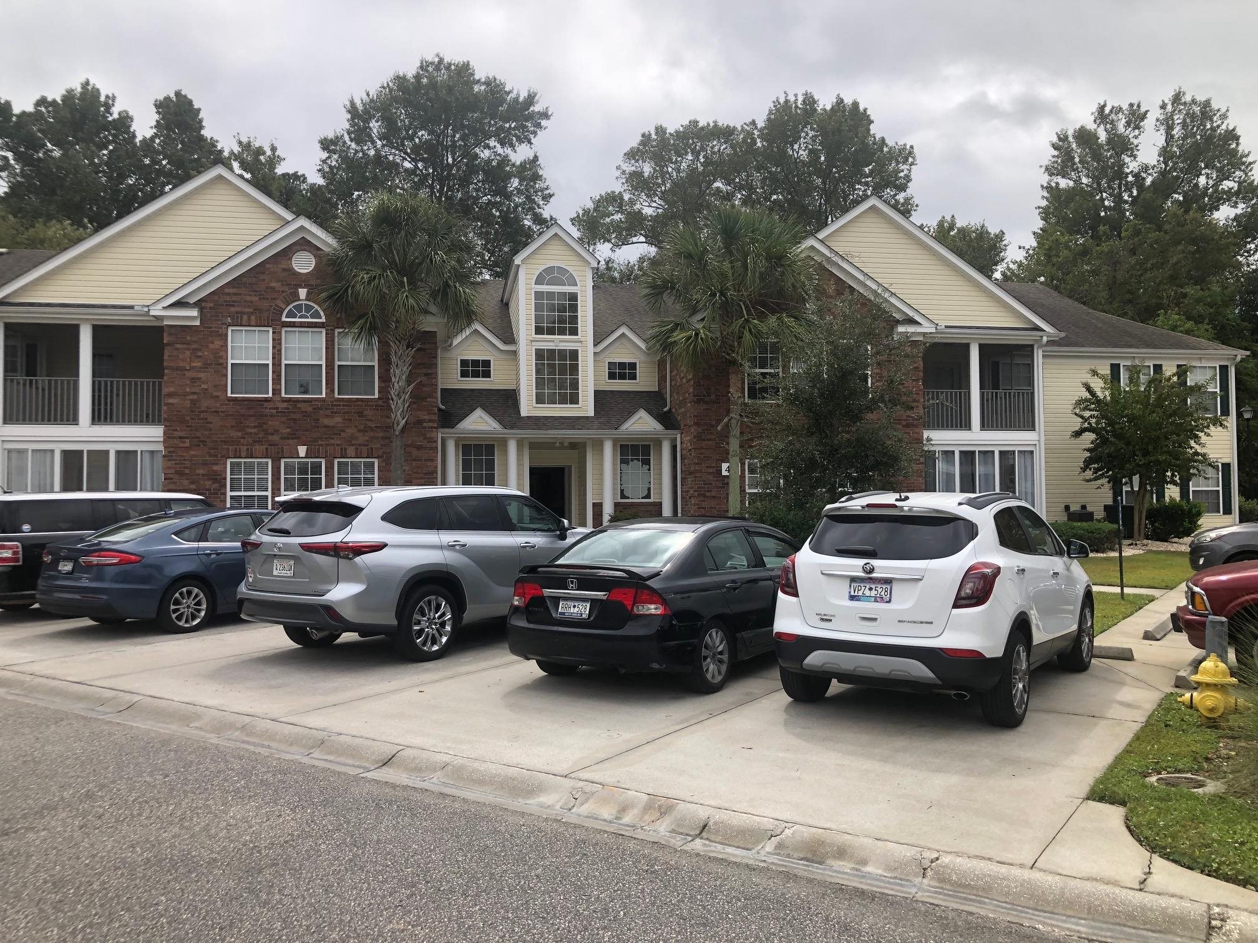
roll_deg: -0.3
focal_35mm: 28
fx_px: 1018
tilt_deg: +1.7
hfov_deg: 63.4
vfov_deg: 49.7
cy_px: 472
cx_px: 629
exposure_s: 1/1621
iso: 20
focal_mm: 3.99
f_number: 1.8
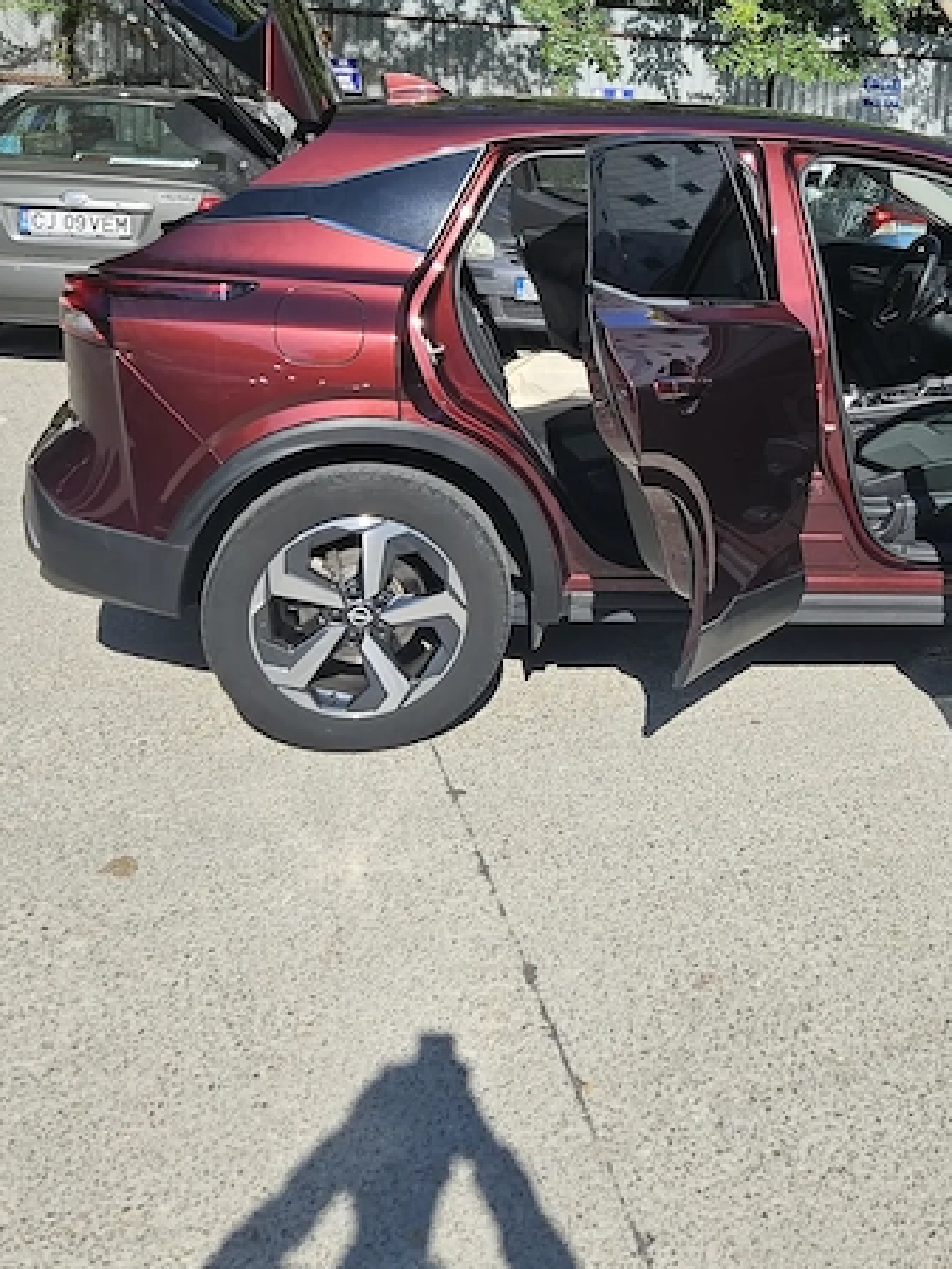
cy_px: 393
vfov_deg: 44.9
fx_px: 1503
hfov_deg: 34.1
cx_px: 760
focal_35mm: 41
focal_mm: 5.4
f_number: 1.8
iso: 25
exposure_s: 1/1761
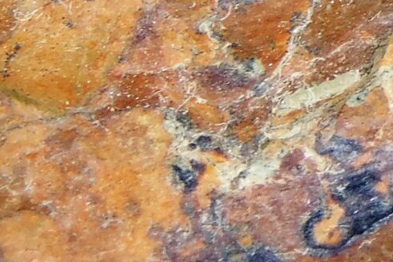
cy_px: -100
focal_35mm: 1004
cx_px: 746
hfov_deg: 2.0
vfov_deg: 1.4
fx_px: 10956
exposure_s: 1/60
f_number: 5.4
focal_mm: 32.7
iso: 125
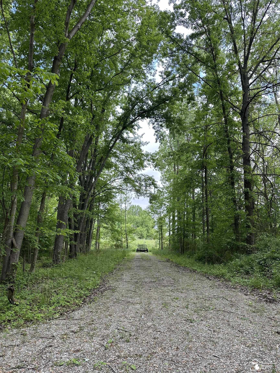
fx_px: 259
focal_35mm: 24
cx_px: 140
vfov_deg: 71.6
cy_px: 186
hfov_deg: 56.8
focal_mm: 6.86
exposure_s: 1/406
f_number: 1.78
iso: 80
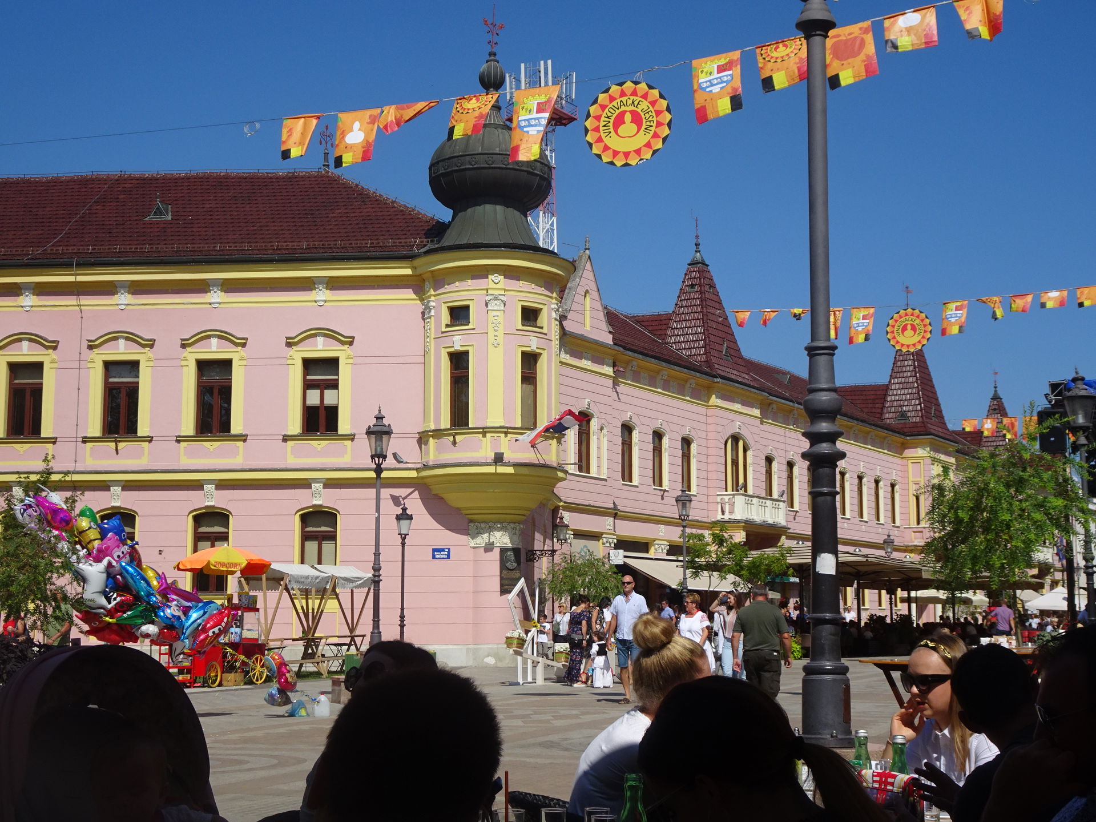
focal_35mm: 50
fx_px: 1583
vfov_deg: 29.1
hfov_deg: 38.2
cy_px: 411
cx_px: 548
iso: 80
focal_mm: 8.51
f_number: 4.5
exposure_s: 1/1000
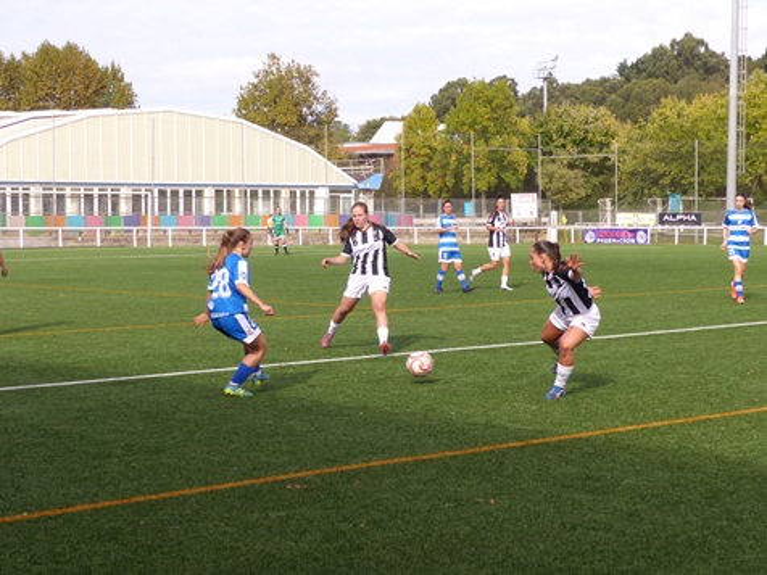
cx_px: 384
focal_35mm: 69
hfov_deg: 28.2
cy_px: 288
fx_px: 1529
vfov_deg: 21.3
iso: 100
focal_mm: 12.5
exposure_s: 1/640
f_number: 4
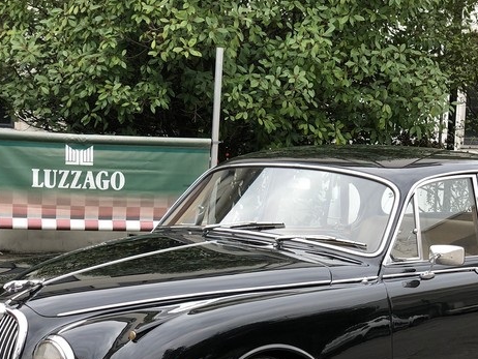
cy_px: 302
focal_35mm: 90
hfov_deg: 21.7
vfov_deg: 16.3
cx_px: 269
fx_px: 1243
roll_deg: -1.3
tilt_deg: -7.6
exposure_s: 1/120
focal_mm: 6
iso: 25
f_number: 2.4
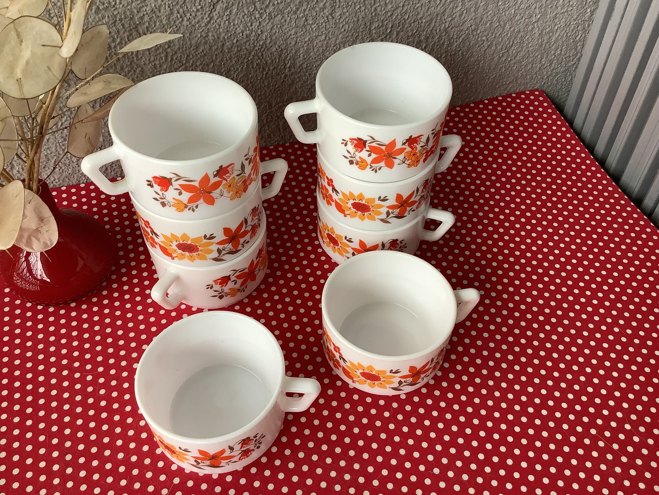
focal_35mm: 31
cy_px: 248
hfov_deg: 58.4
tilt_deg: -46.4
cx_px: 330
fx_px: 590
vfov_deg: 45.4
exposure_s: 1/100
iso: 80
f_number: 2.4
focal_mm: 3.3
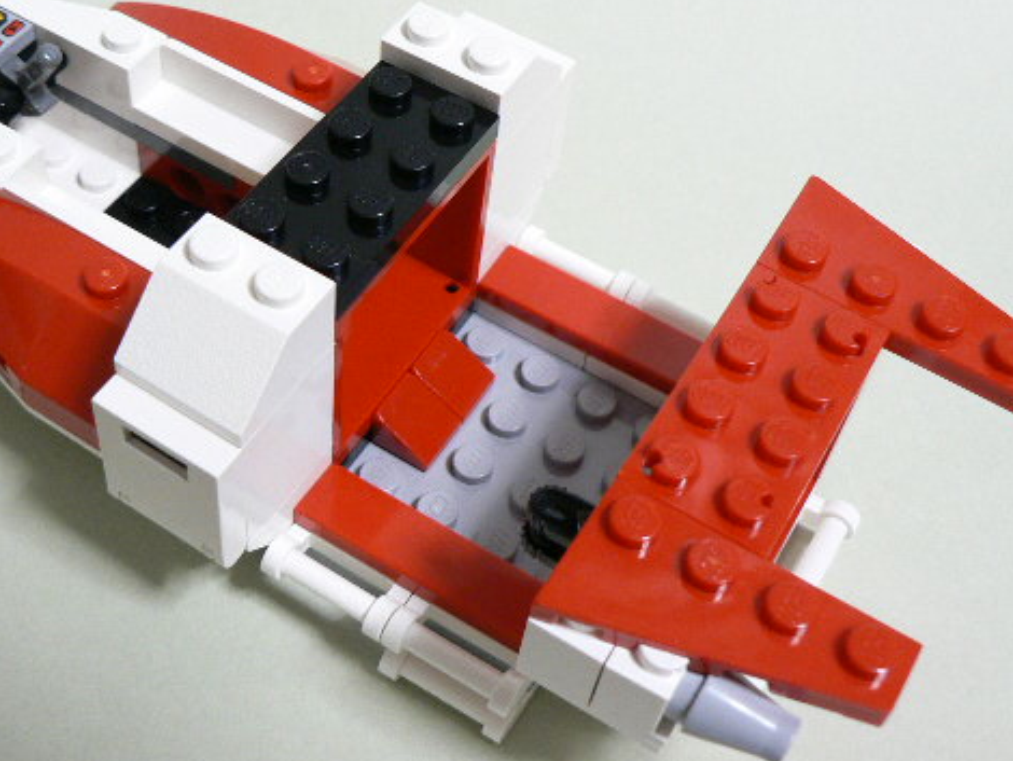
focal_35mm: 49
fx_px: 1435
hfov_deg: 38.6
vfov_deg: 29.6
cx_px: 377
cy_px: 293
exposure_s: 1/15
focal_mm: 6
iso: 200
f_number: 2.8
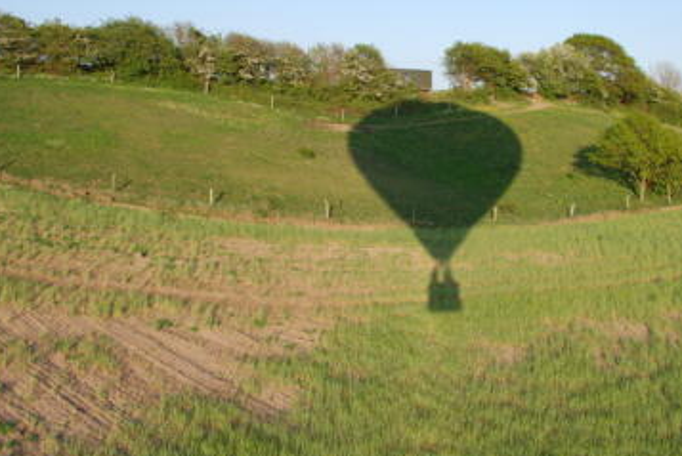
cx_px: 424
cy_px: 209
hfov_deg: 46.0
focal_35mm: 42
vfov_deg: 32.0
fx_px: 797
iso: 100
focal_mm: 20
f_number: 6.3
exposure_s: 1/160
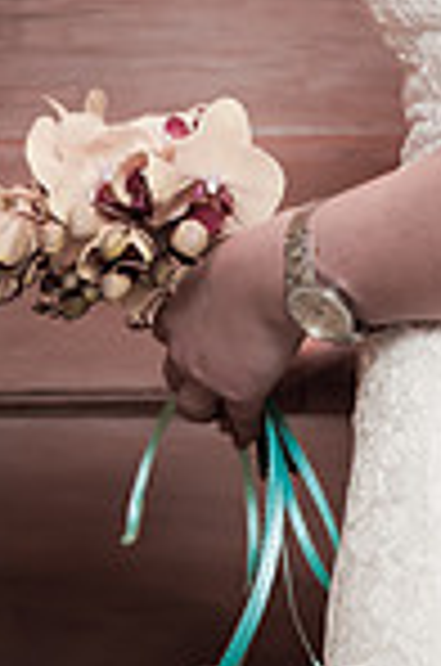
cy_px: -180
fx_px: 8695
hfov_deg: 2.9
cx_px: 488
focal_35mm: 471
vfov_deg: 4.4
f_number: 5
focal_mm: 155
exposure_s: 1/15
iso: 640
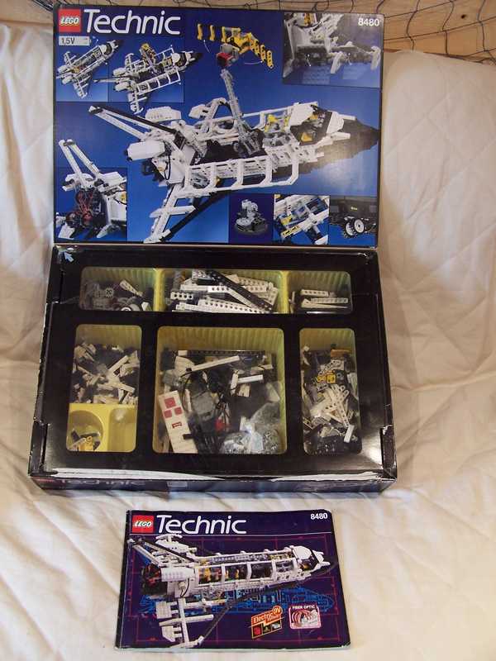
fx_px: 726
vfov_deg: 49.0
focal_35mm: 38
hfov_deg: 37.7
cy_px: 330
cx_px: 248
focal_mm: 6.3
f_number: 2.8
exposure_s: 1/8
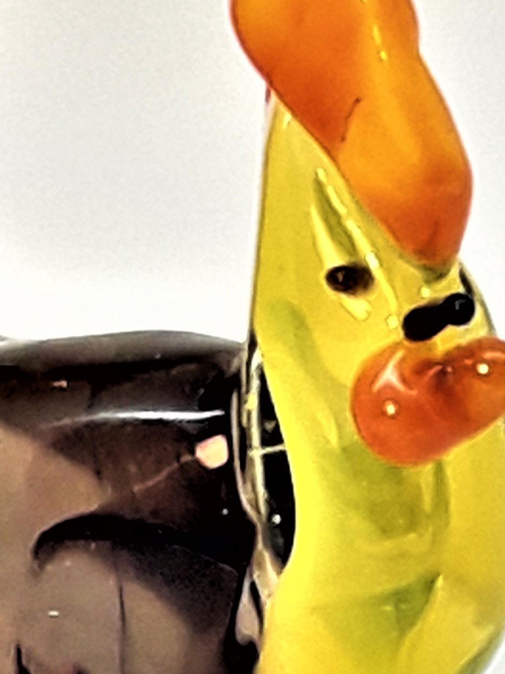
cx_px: 55
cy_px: 464
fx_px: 1829
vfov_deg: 20.8
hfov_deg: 15.5
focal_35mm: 94
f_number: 1.9
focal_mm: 3.7
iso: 40
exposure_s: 1/108
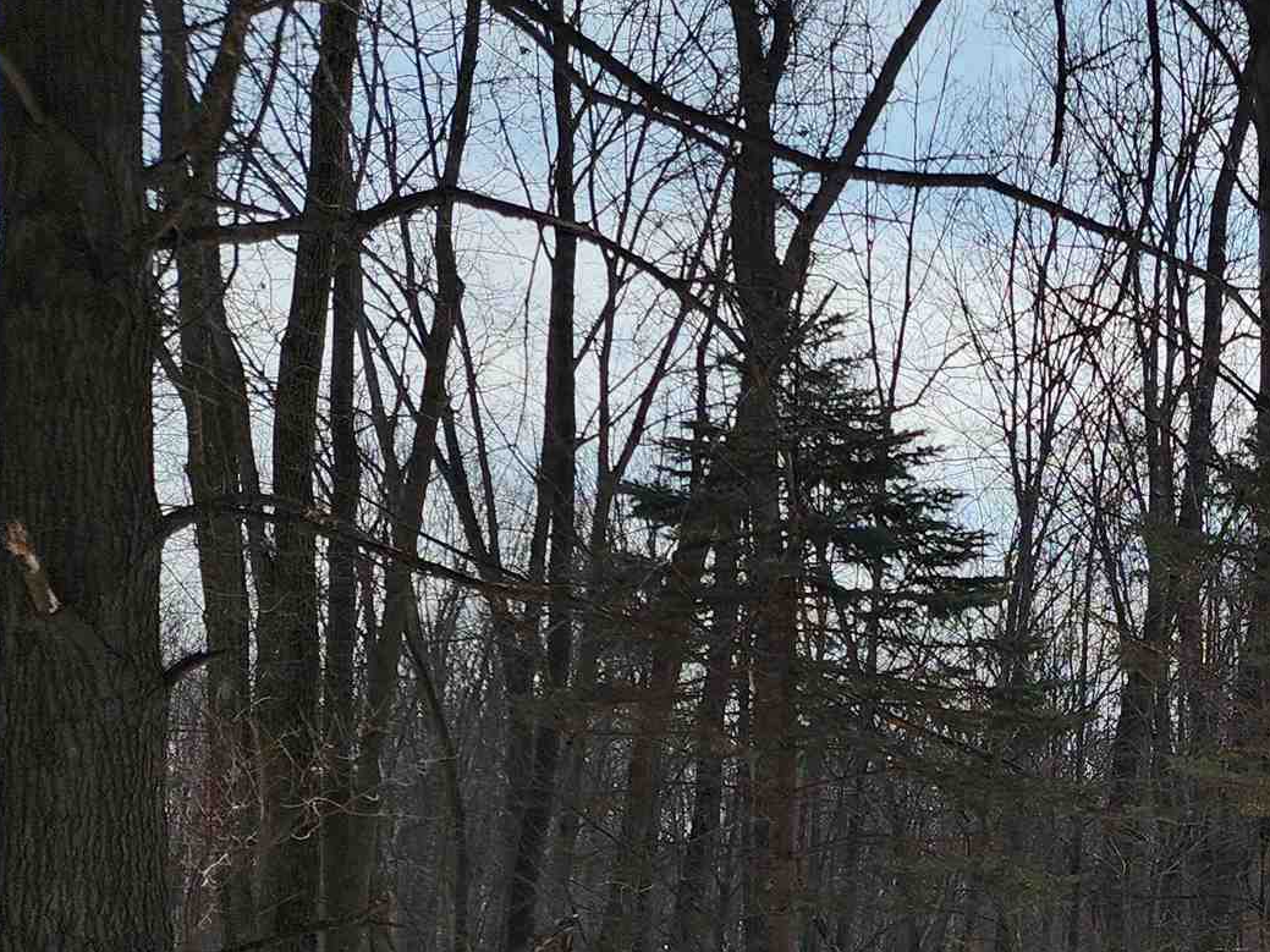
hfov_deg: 24.8
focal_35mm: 68
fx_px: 2495
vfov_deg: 20.4
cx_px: 1649
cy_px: 1110
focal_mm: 6.4
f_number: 1.8
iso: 12
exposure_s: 1/2614
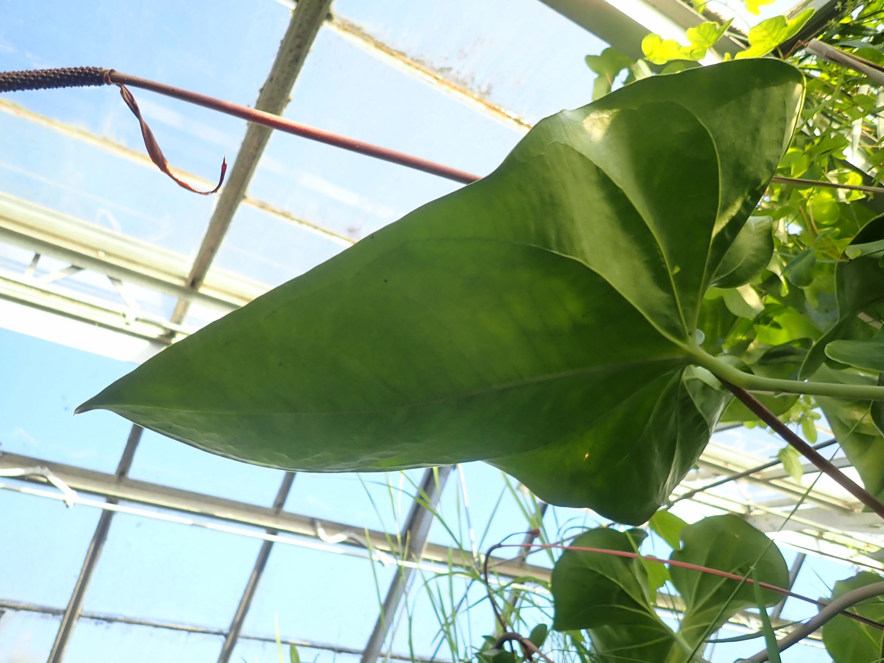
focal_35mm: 25
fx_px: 638
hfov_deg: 69.4
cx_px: 442
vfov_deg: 54.9
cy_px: 332
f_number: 5.6
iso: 100
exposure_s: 1/30
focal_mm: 4.5
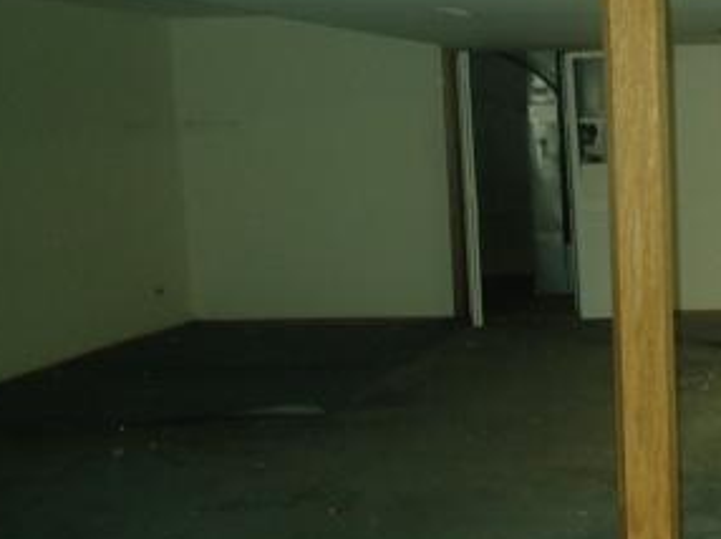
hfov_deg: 31.1
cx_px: 769
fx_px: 1165
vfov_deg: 26.1
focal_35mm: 56
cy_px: 290
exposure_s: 1/30
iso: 200
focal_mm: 4.5
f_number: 2
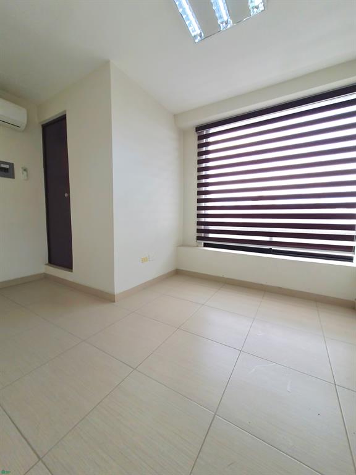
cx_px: 178
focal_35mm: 13
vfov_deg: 106.2
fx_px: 178
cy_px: 238
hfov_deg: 89.9
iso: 50
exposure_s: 1/145
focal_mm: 2.2
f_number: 2.2
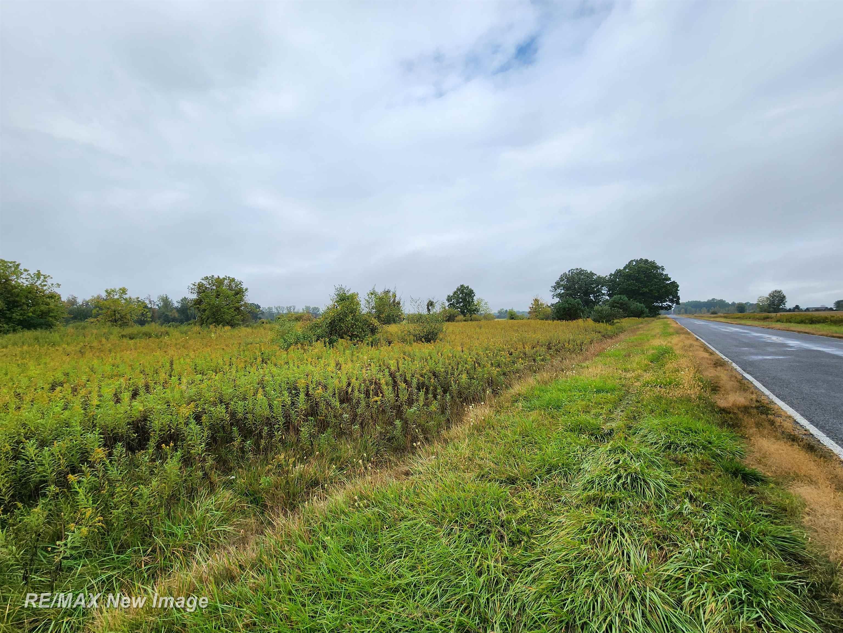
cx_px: 422
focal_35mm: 13
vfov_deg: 89.9
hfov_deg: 106.2
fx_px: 317
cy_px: 316
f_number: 2.2
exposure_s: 1/1476
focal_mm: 2.2
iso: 50
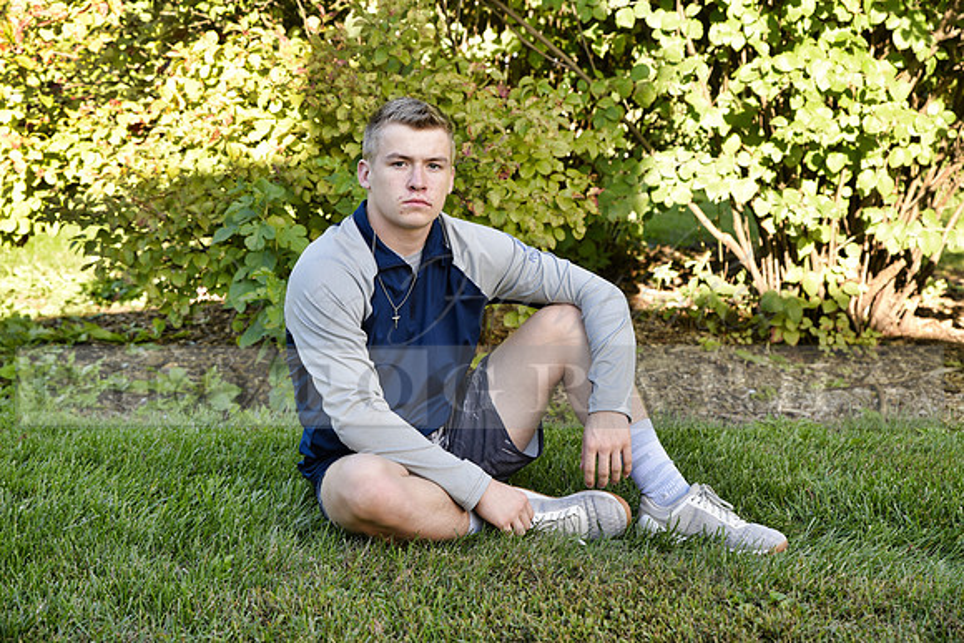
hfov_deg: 29.6
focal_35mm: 68
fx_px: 1821
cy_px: 322
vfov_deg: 20.0
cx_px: 482
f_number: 5.6
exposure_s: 1/125
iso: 200
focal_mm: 68
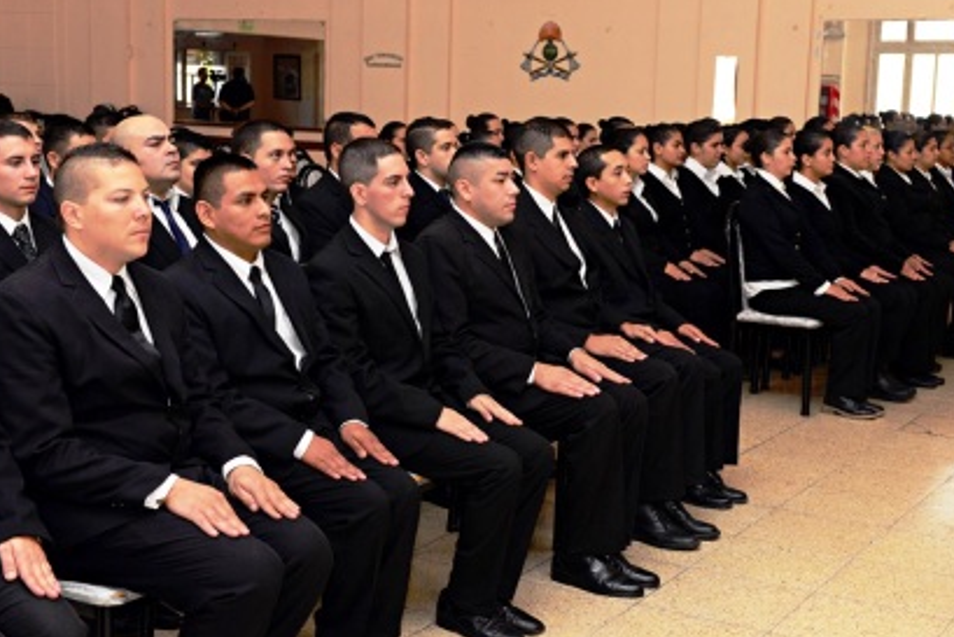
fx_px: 1511
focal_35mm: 57
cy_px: 298
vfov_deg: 23.8
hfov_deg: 35.0
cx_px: 497
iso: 1600
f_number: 8
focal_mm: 52
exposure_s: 1/200
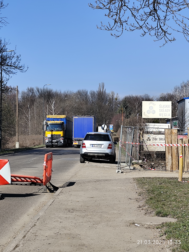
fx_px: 590
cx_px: 94
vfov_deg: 24.1
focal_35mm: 81
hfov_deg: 18.2
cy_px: 126
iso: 50
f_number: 1.65
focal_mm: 6.19
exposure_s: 1/940
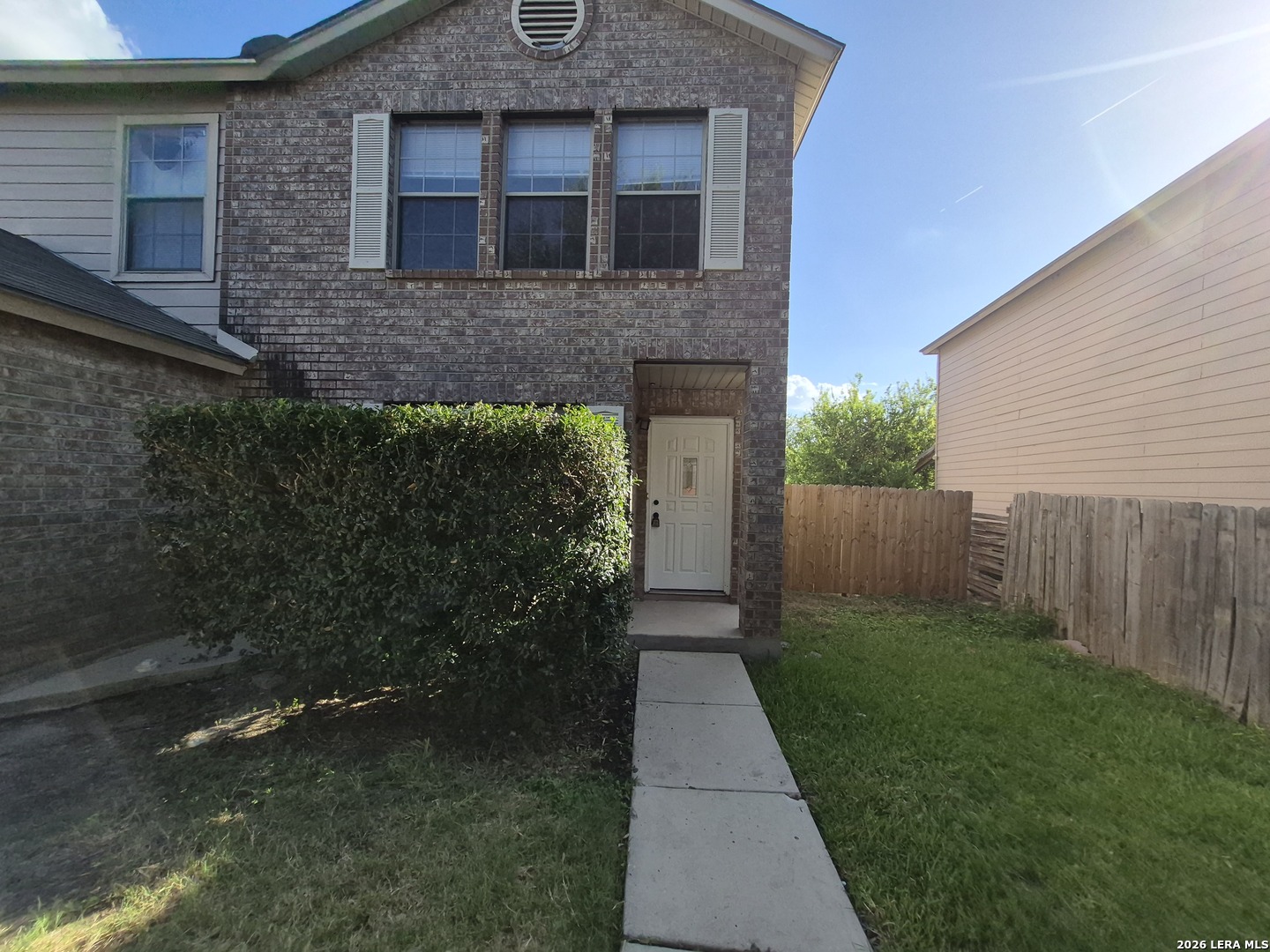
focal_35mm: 13
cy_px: 476
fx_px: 477
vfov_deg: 89.9
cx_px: 635
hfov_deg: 106.2
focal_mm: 1.74
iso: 40
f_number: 2.2
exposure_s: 1/1276
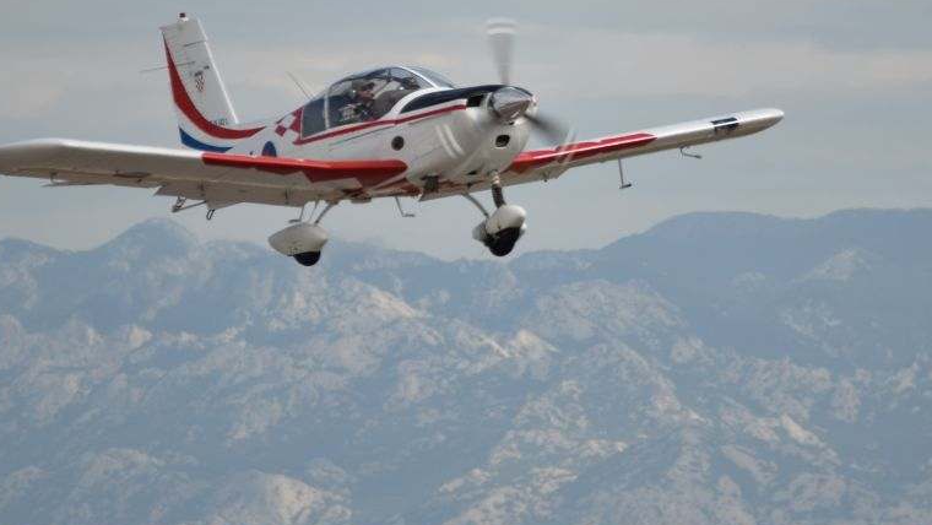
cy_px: 78
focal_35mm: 992
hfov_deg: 2.2
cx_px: 540
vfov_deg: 1.2
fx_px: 24522
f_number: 5.6
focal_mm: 300
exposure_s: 1/640
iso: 100
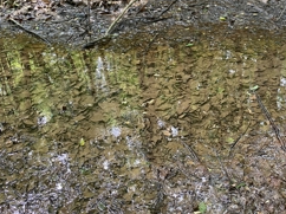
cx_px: 186
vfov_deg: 33.5
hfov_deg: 43.4
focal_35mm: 43
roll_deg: -3.9
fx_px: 355
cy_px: 108
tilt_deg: -37.4
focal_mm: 4.25
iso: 160
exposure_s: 1/60
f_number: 1.8
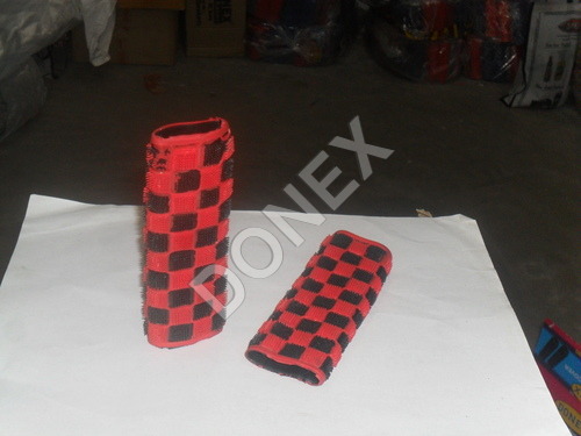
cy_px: 218
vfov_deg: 28.0
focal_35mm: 52
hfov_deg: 36.8
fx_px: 873
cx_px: 290
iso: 200
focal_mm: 9.3
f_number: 5
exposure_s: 1/60
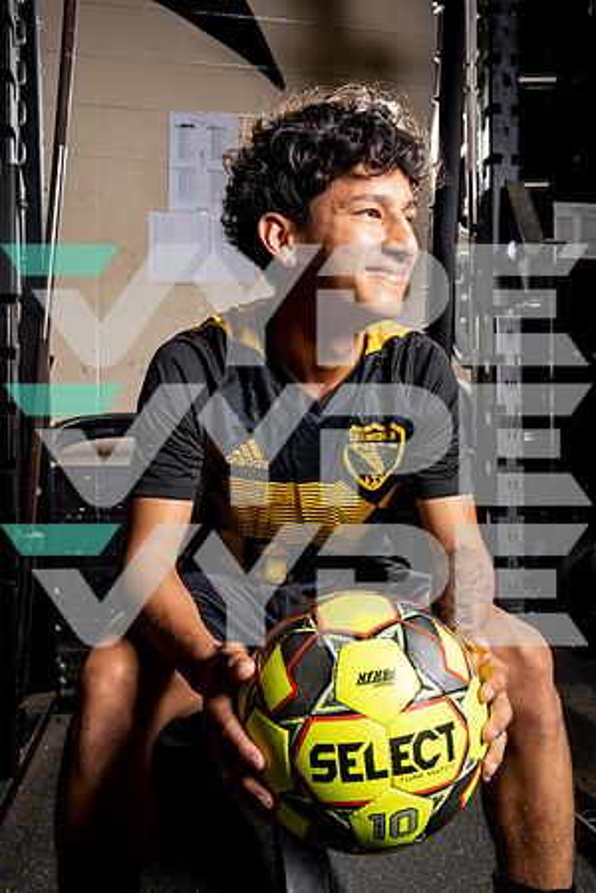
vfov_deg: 60.3
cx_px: 298
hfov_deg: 42.3
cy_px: 446
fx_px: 770
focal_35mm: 31
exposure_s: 1/250
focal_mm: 31
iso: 320
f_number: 9
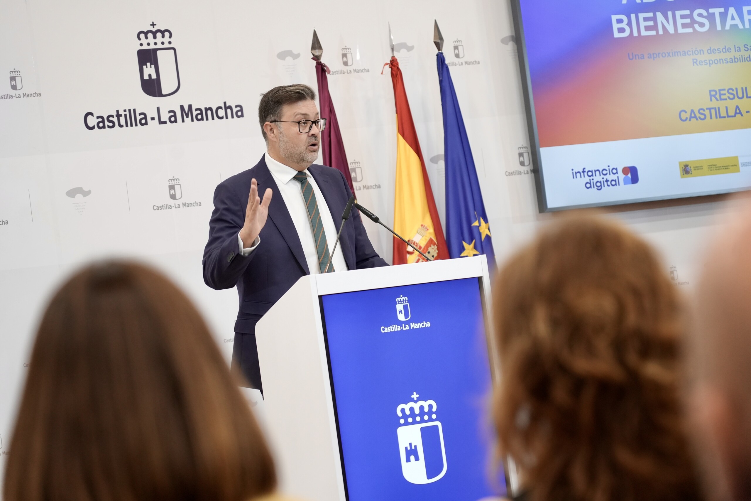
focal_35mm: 105
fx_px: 2190
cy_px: 250
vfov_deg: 13.0
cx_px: 376
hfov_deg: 19.5
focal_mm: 105
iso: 2000
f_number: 4
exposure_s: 1/200
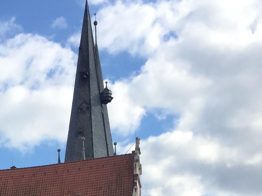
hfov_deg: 18.1
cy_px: 331
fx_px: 749
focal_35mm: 99
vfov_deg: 13.7
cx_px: -103
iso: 32
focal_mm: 4.15
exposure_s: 1/1276
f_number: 2.2
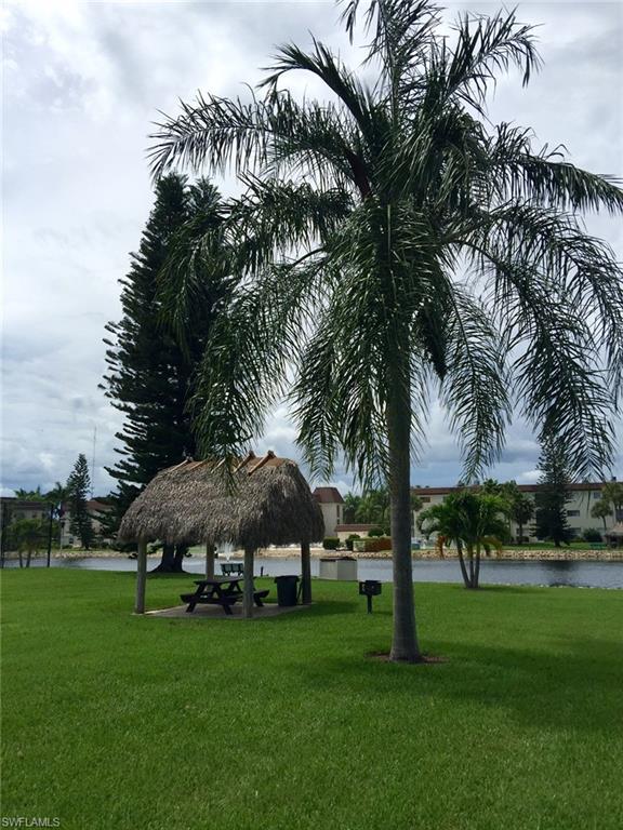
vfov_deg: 61.7
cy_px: 415
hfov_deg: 48.2
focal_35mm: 29
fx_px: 696
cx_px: 312
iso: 32
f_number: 2.2
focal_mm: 4.15
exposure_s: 1/3968
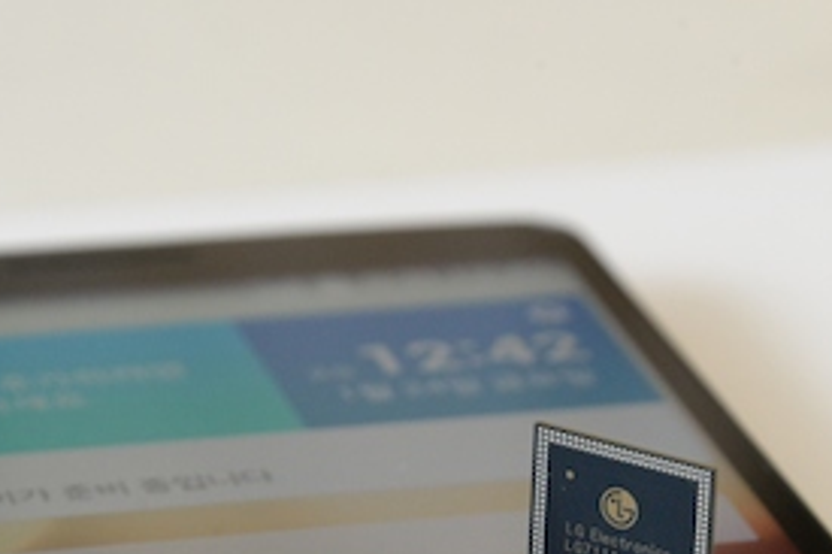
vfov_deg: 2.4
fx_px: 13026
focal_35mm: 564
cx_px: 502
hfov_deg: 3.7
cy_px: 598
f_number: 10
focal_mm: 250
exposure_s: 1/125
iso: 3200
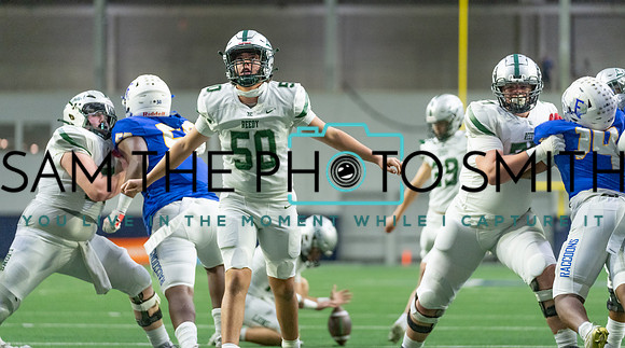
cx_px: 313
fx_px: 3218
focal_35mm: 195
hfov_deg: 11.1
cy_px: 140
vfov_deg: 6.2
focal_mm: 178
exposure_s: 1/1000
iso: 4000
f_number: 2.8
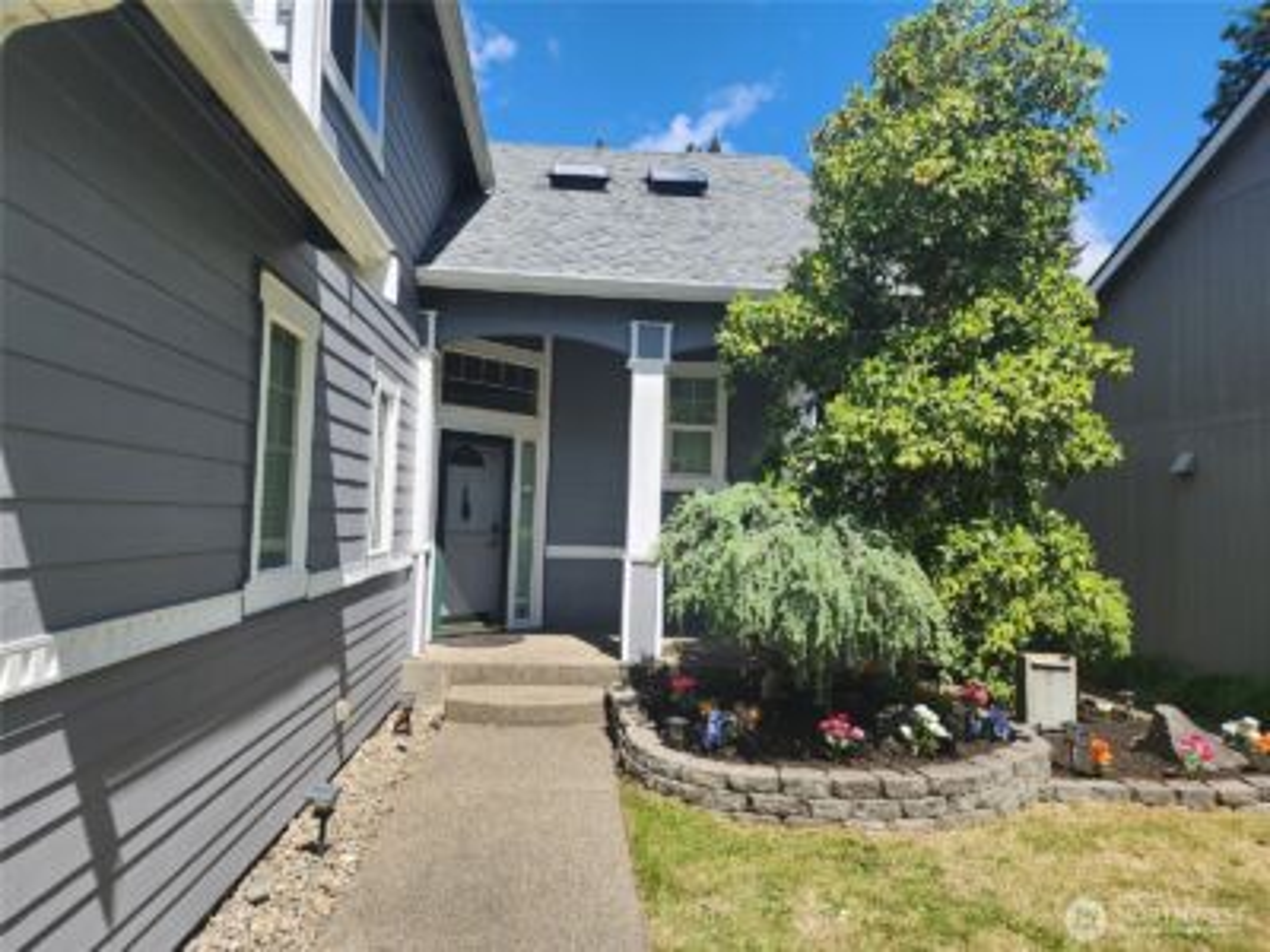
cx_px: 635
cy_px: 476
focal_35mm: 23
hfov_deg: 73.9
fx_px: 844
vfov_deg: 58.9
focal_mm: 6.4
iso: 12
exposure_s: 1/641
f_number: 1.8
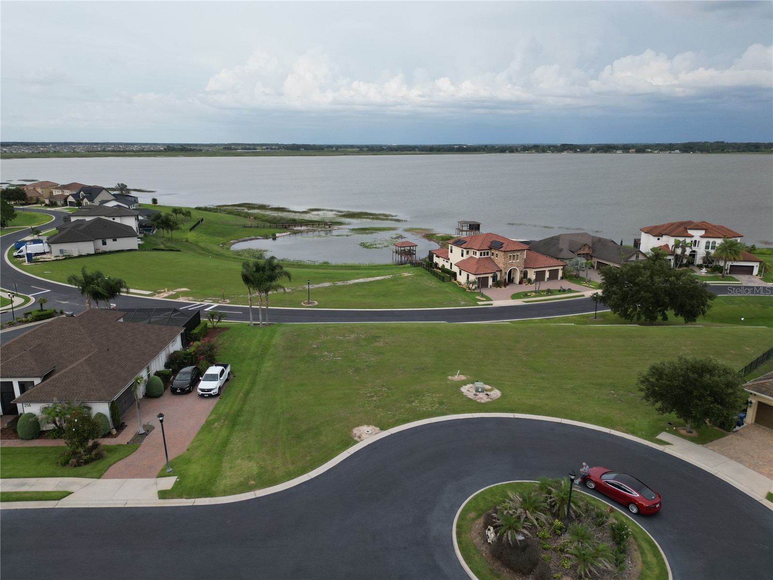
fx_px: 536
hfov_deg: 71.6
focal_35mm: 24
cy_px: 290
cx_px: 386
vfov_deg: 56.8
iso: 130
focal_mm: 6.72
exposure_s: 1/1500
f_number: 1.7
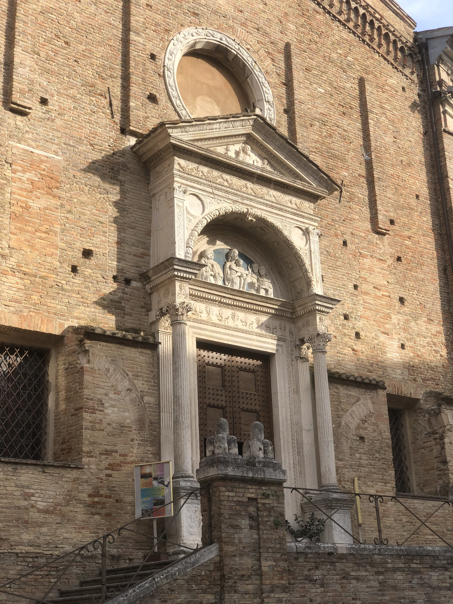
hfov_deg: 28.0
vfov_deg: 36.8
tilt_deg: +19.2
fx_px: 907
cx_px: 226
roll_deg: +3.4
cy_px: 302
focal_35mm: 52
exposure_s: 1/500
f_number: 2.4
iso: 16
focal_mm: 6
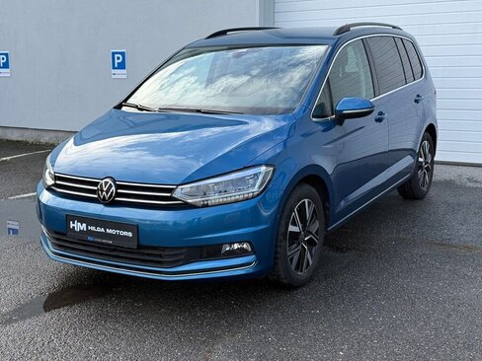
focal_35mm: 48
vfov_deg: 30.3
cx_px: 241
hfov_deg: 39.7
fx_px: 668
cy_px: 180
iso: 80
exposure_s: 1/1116
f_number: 1.78
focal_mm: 6.76
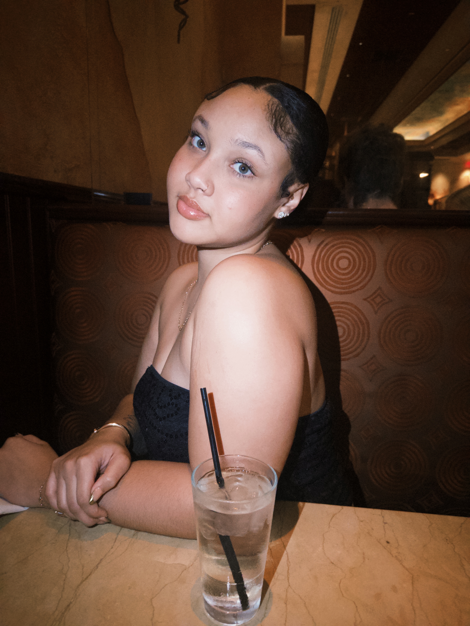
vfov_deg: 71.6
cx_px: 235
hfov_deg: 56.8
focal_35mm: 24
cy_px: 313
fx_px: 434
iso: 640
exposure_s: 1/60
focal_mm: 6.76
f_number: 1.78
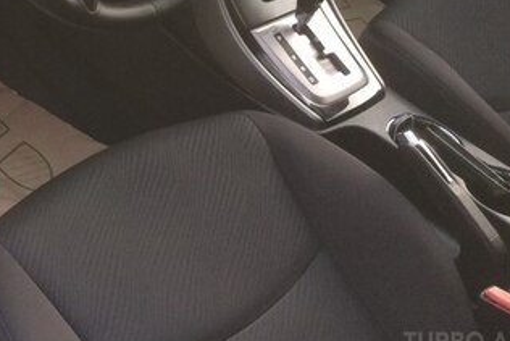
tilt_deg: -36.8
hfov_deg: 29.7
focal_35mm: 63
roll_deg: -5.2
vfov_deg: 20.6
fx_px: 893
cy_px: -30
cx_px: 0
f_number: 2.2
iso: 64
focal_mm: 4.15
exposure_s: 1/33
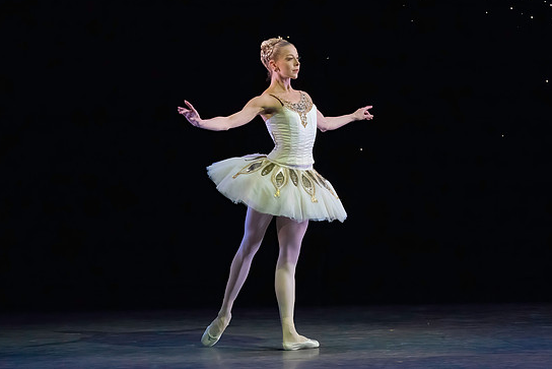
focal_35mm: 504
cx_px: 348
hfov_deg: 4.1
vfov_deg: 2.7
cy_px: 156
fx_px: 7730
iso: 20000
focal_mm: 379
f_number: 9
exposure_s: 1/400
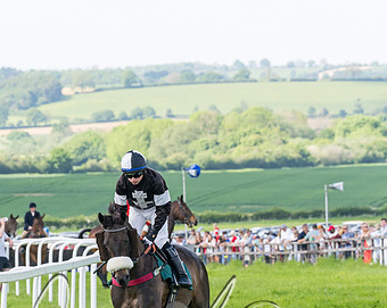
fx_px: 3717
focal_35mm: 325
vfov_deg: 4.7
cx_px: 167
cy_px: 247
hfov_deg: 6.0
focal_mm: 115
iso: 400
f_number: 5
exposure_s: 1/1000
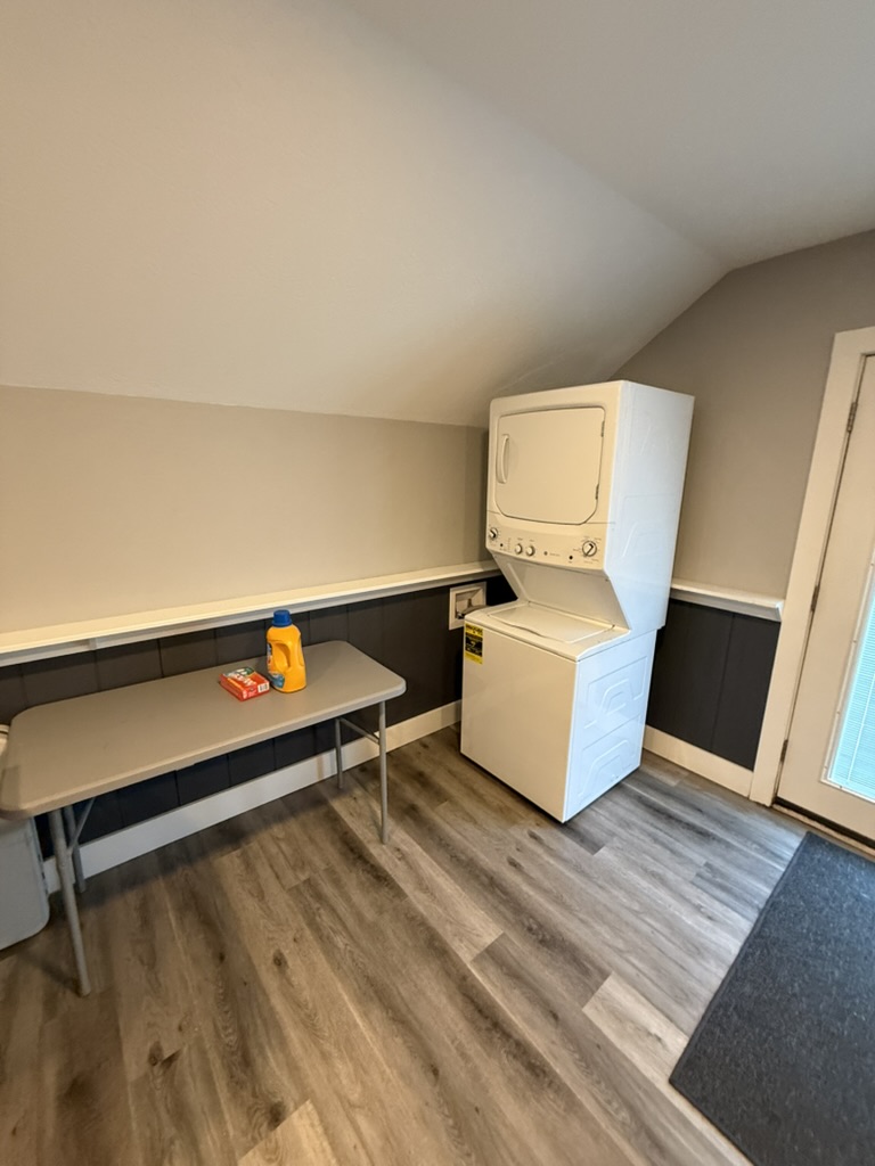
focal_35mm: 14
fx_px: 472
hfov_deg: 85.7
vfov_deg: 102.1
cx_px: 438
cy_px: 583
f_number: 2.2
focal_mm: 2.22
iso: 400
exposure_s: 1/60
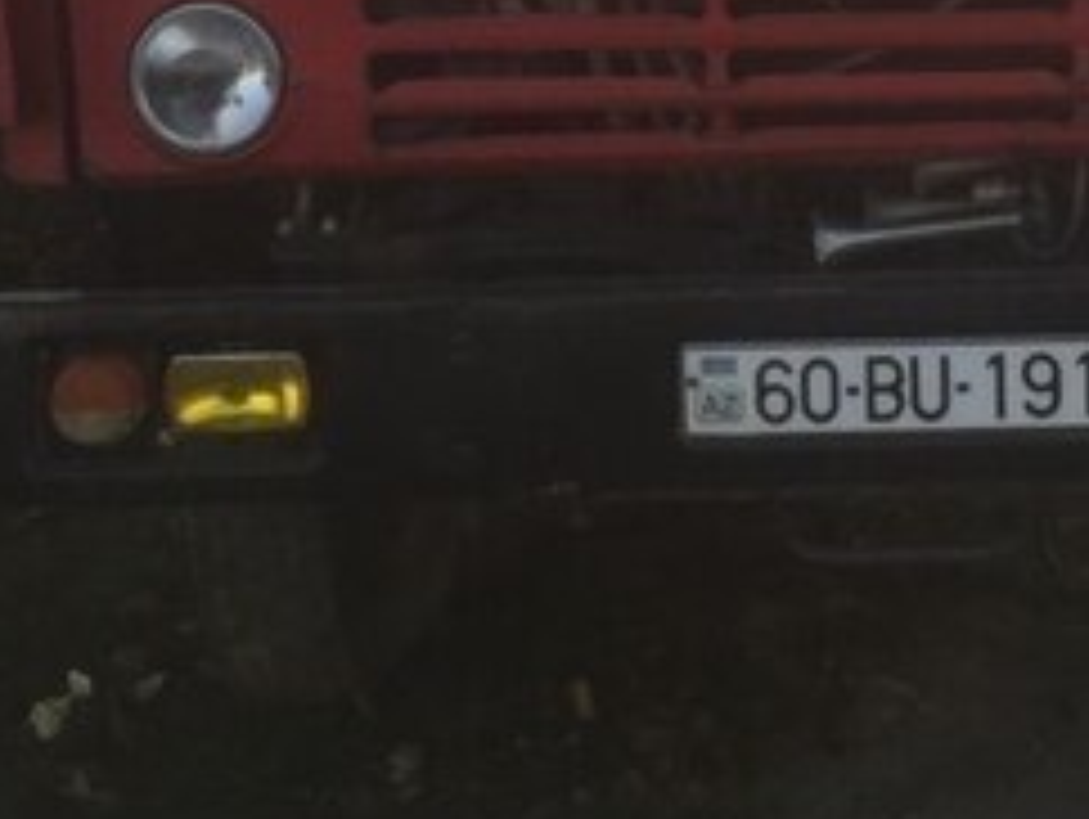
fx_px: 2488
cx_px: 999
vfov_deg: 17.5
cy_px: -241
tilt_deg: +0.7
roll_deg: +0.8
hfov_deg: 24.0
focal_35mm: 79
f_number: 2.2
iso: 32
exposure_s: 1/329
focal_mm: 4.15
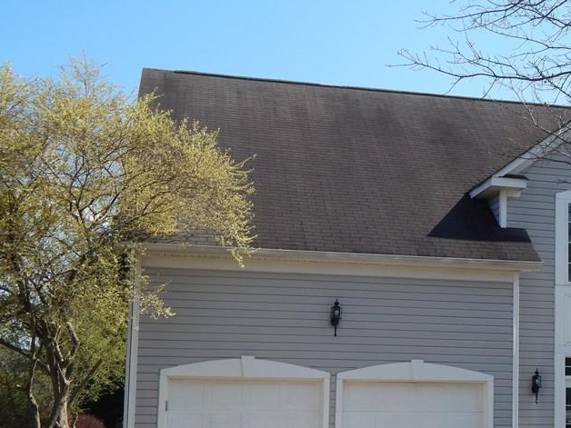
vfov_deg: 23.5
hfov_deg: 30.4
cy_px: 289
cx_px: 456
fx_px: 1023
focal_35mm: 62
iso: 125
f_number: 3.4
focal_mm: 6.8
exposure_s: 1/1250
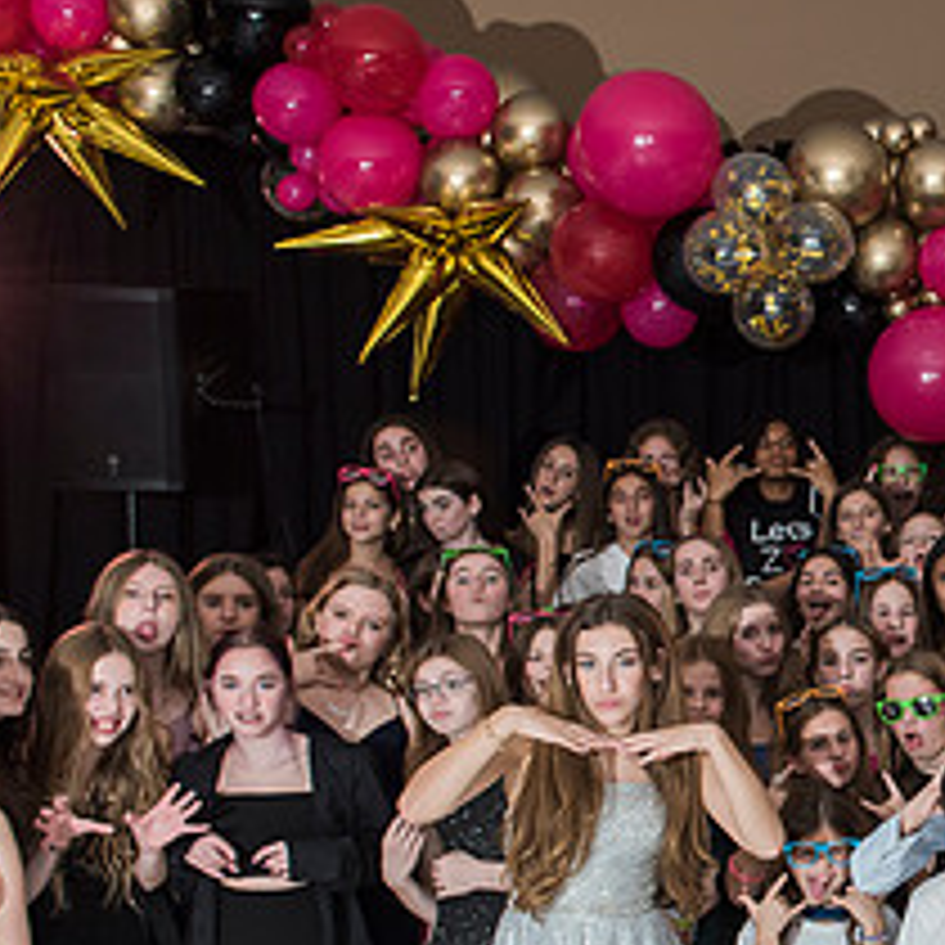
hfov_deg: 22.5
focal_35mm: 70
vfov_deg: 24.5
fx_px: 2162
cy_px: 675
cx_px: 1159
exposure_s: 1/100
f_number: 8
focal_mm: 27
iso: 1000
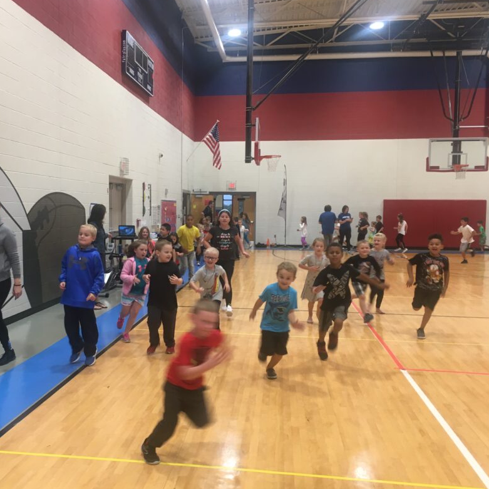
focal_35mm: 35
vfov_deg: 47.2
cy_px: 242
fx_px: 559
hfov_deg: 46.9
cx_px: 190
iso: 64
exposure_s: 1/30
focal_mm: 4.15
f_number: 2.2
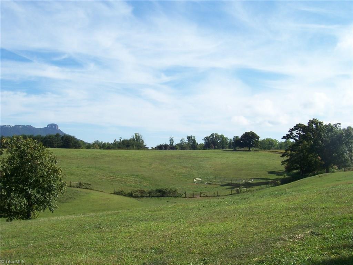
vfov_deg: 34.3
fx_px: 428
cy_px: 132
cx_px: 176
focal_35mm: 42
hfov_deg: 44.8
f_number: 5.6
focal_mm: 7
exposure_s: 1/350
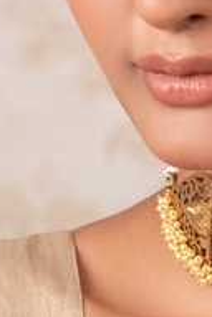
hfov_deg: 5.0
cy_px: -7
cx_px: 263
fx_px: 2420
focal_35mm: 274
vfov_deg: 7.5
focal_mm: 100
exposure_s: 1/125
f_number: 7.1
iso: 800
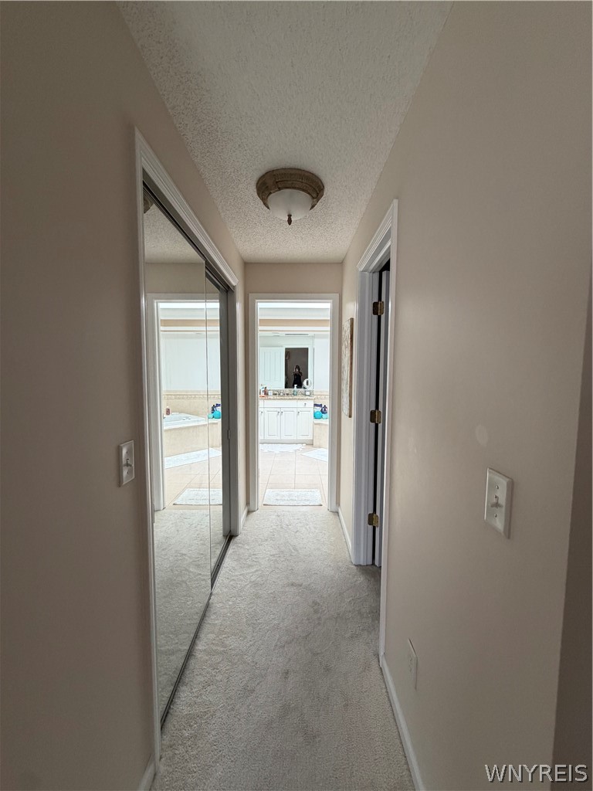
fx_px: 320
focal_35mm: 14
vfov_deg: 102.1
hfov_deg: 85.7
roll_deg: -0.9
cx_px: 296
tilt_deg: -5.7
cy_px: 396
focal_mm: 2.22
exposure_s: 1/60
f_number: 2.2
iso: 200
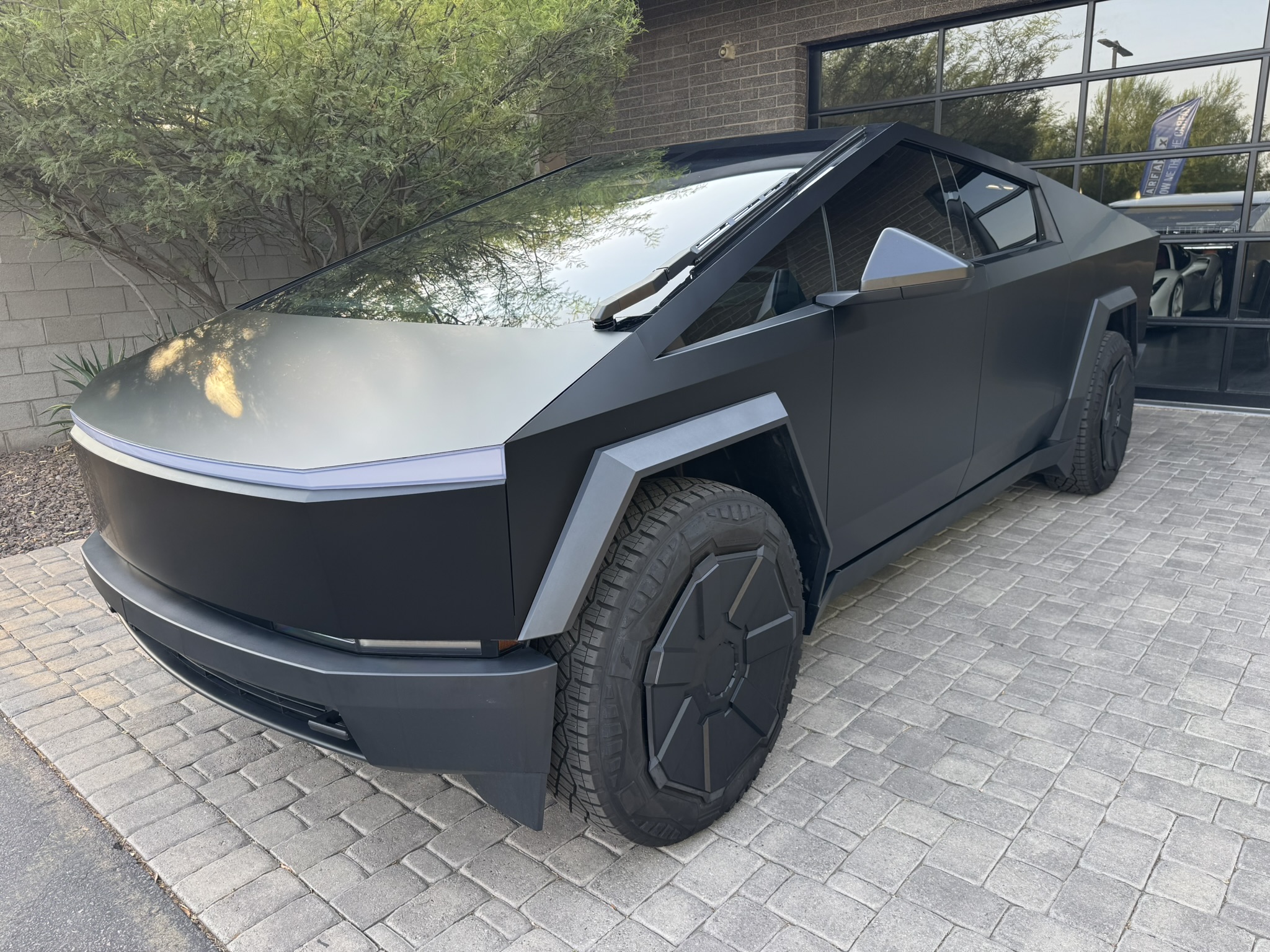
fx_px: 881
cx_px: 635
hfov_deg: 71.6
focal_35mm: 24
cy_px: 476
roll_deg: +1.9
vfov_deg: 56.8
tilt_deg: -15.0
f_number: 1.78
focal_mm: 6.76
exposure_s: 1/182
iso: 64
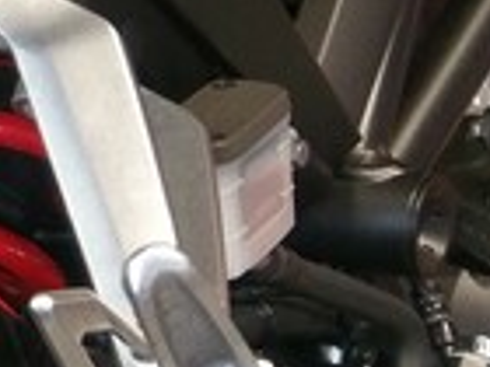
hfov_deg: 11.2
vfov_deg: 9.8
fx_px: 2109
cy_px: -59
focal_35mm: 149
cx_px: -676
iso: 125
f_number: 1.8
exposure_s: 1/50
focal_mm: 4.58
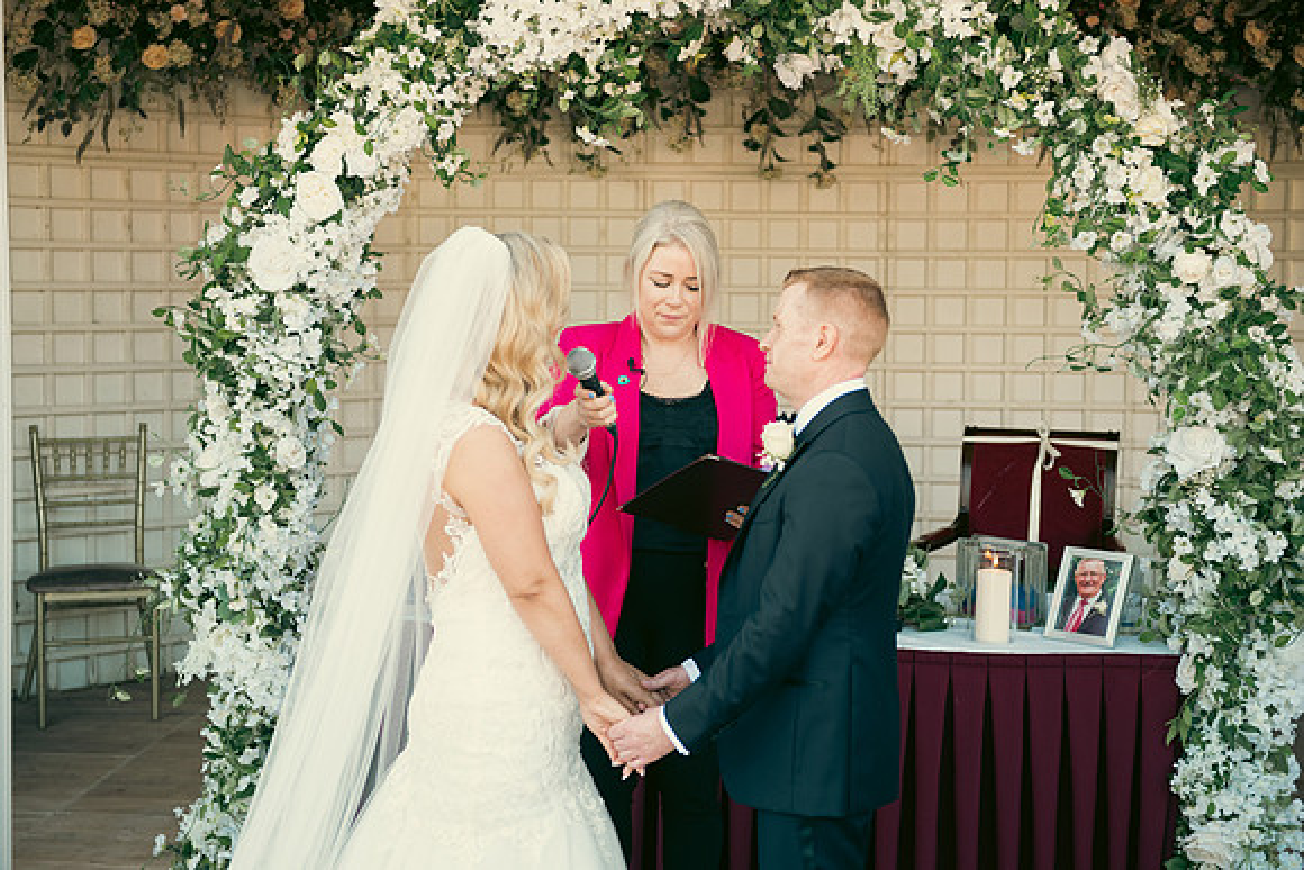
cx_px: 652
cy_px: 435
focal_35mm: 58
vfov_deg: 23.4
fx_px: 2101
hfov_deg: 34.5
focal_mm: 58
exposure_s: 1/250
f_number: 3.5
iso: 320
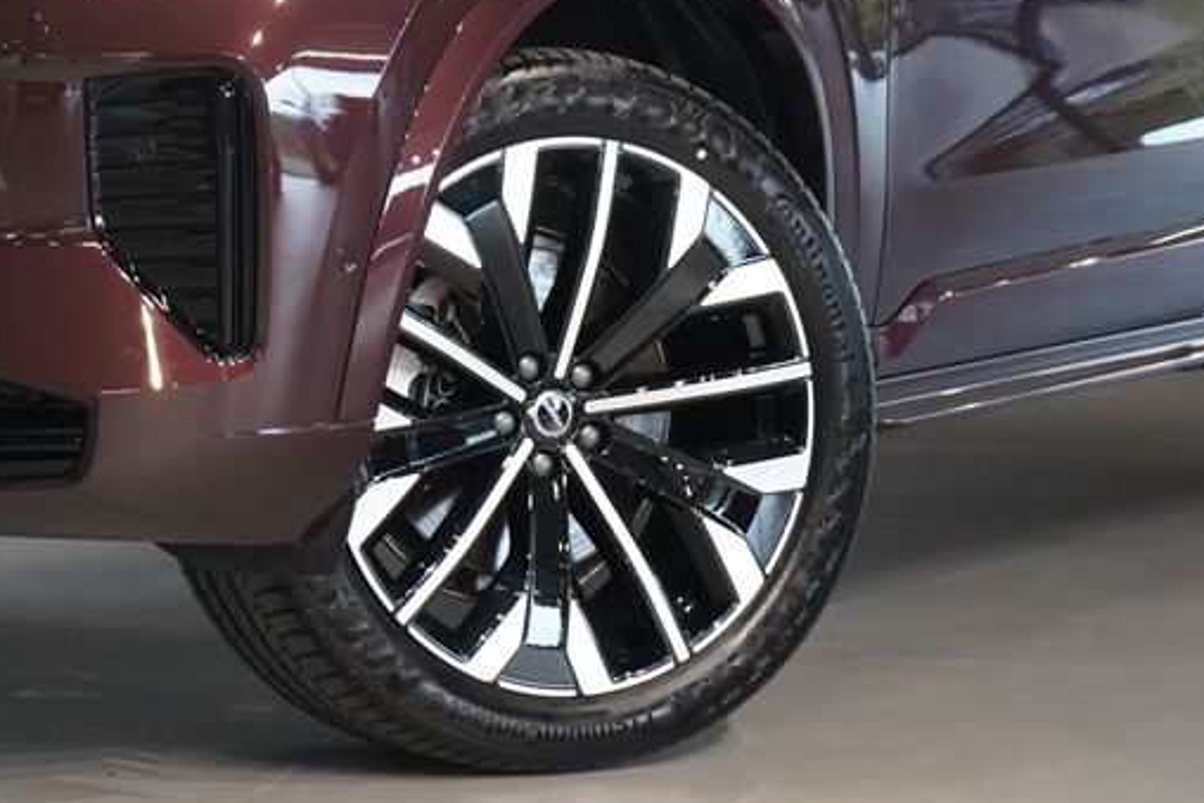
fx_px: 4382
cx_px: 64
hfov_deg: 15.4
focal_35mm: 131
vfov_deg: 10.4
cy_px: 53
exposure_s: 1/160
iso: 8000
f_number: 5.6
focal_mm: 65
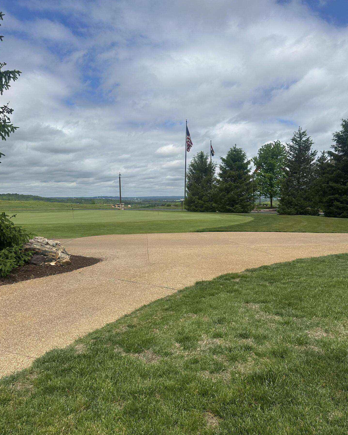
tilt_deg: -0.3
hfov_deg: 54.9
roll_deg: -0.6
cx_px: 178
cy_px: 224
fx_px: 335
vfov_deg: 66.0
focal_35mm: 26
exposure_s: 1/7576
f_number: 1.78
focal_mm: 6.86
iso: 80
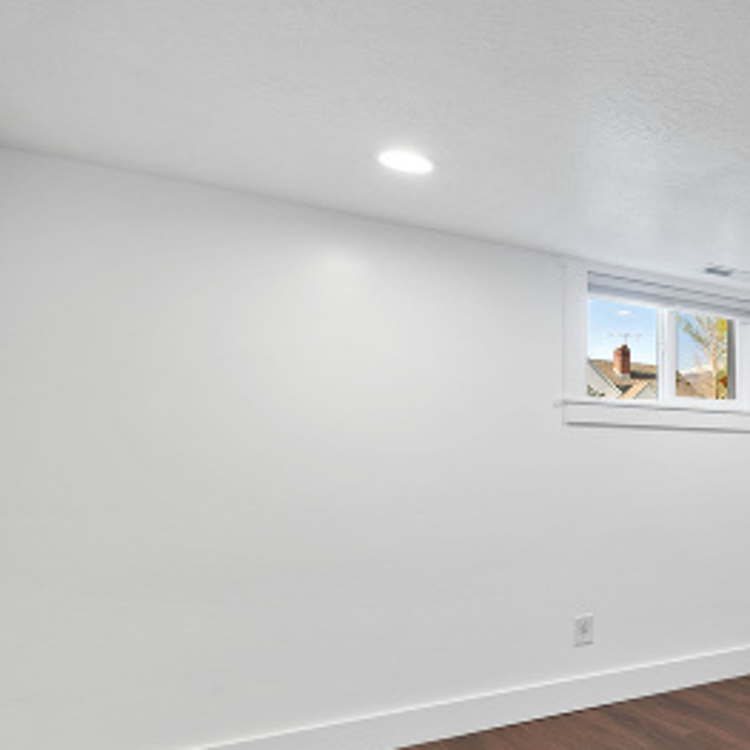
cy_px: 481
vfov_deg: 51.8
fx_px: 760
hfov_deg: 39.9
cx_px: 870
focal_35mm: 31
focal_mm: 15
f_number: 8
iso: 64
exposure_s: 1/2.5
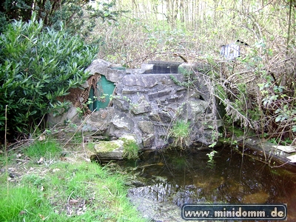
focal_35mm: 35
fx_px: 299
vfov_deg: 40.7
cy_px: 111
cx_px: 148
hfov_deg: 52.6
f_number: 2.8
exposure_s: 1/38
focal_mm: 5.95
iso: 100
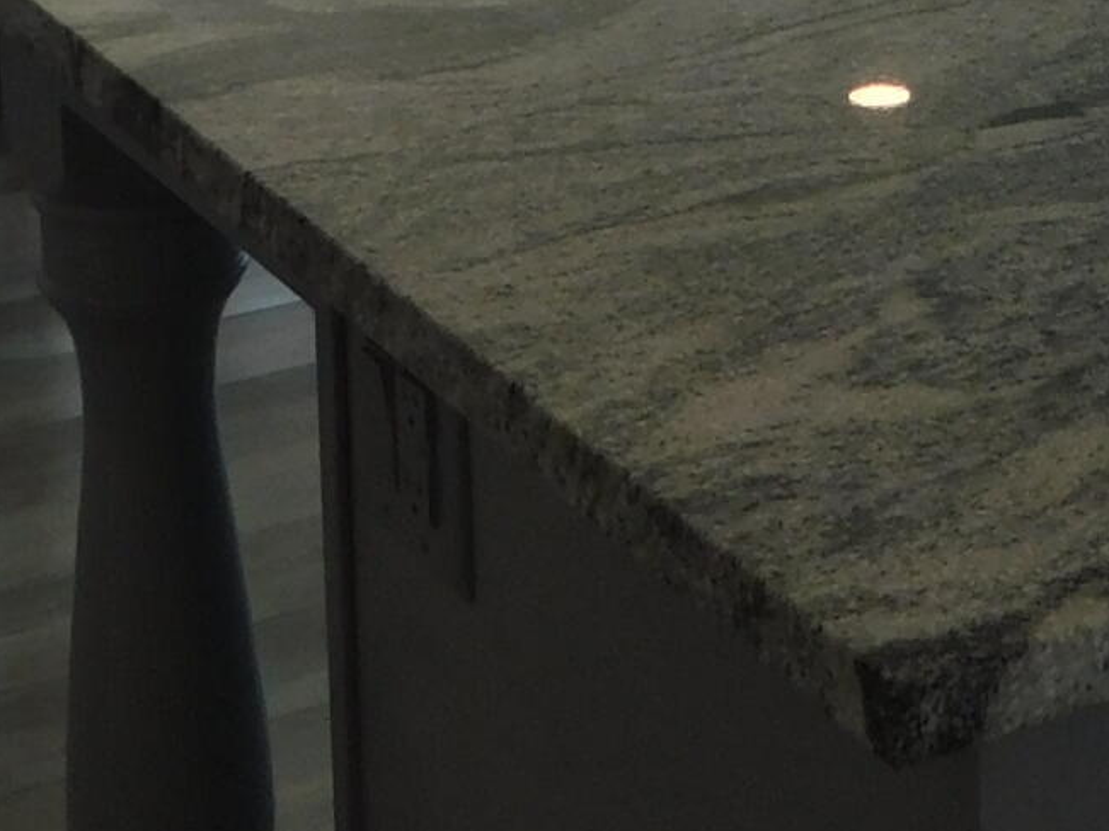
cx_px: 1376
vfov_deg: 13.1
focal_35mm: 106
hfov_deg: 17.6
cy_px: -484
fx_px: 3395
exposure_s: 1/200
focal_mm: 4
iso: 125
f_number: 3
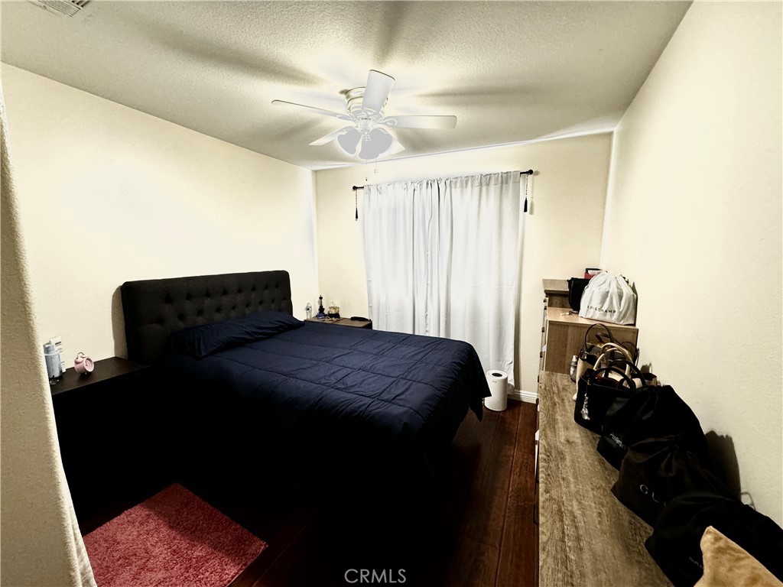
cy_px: 294
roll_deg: +0.7
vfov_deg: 85.7
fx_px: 317
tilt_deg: -8.8
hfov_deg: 102.1
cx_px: 392
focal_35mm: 14
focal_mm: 2.22
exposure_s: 1/60
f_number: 2.2
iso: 400
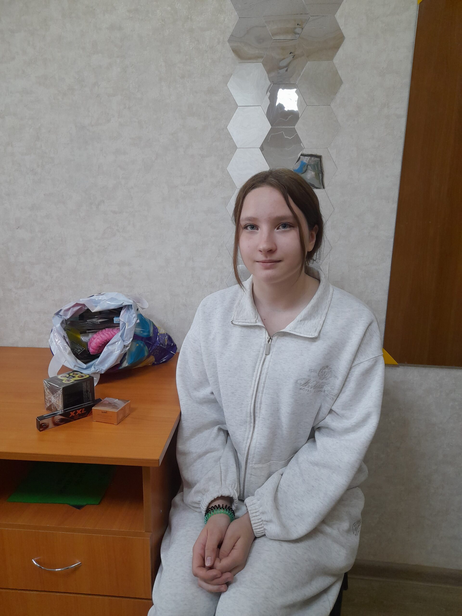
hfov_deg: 54.9
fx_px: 445
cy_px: 308
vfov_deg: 69.4
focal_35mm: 25
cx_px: 231
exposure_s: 1/60
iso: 160
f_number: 2
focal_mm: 4.6
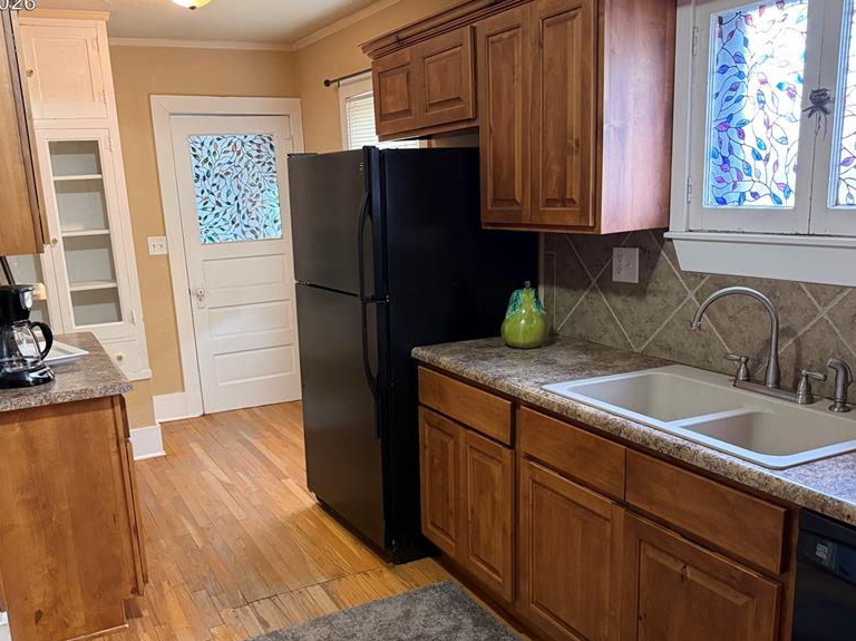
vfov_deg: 43.9
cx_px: 388
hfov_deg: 56.8
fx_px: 791
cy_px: 376
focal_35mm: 32
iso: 500
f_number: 1.78
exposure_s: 1/60
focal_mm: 6.76
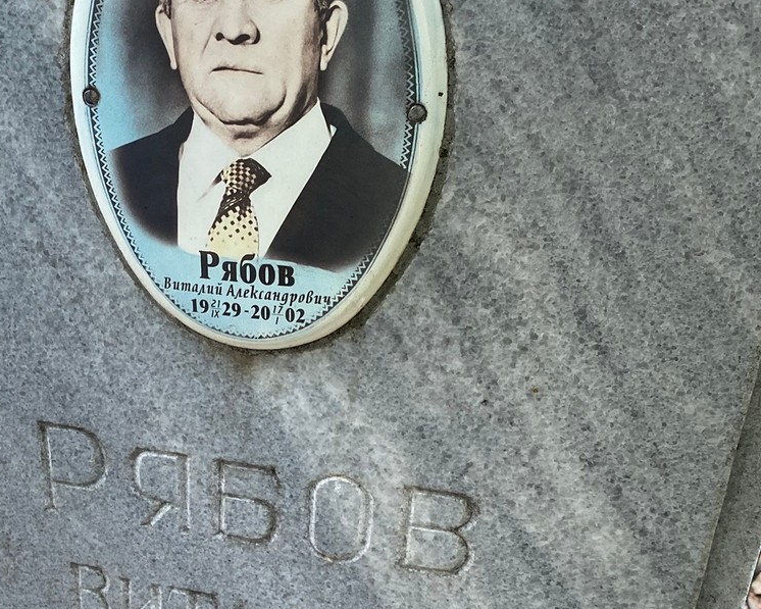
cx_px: 247
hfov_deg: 37.6
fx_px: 1104
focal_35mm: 49
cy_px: 543
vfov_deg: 29.6
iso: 125
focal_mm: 4.25
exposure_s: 1/121
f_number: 1.8
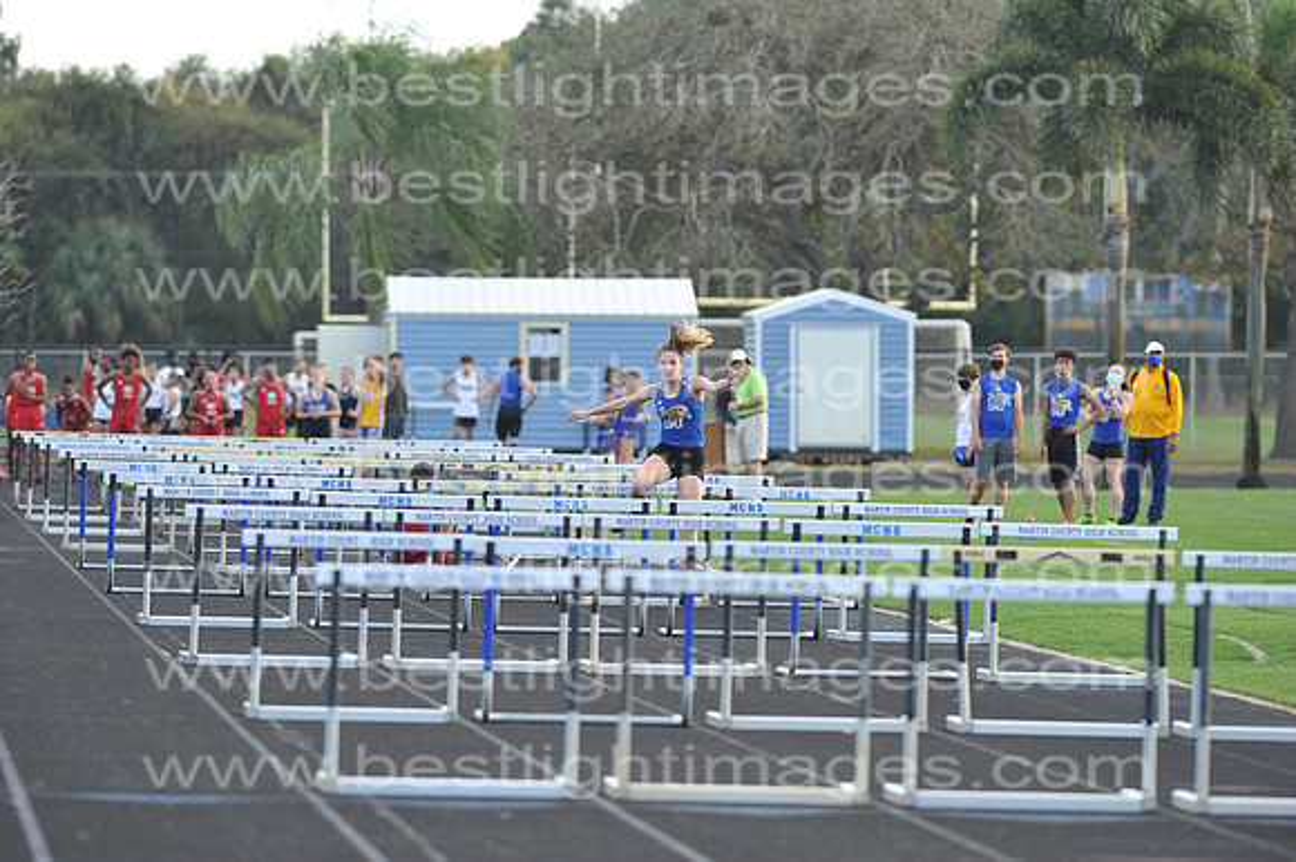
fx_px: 10793
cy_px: 431
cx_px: 648
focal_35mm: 300
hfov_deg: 6.9
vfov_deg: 4.6
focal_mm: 300
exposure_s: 1/1000
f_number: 4.5
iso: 800
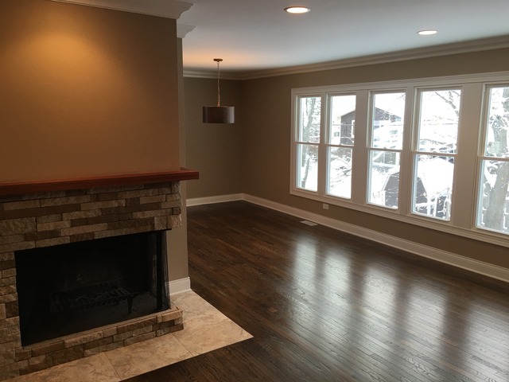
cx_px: 254
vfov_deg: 48.2
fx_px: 426
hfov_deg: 61.7
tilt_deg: -9.0
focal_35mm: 29
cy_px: 191
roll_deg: -0.8
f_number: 2.2
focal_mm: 4.15
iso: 25
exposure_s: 1/30
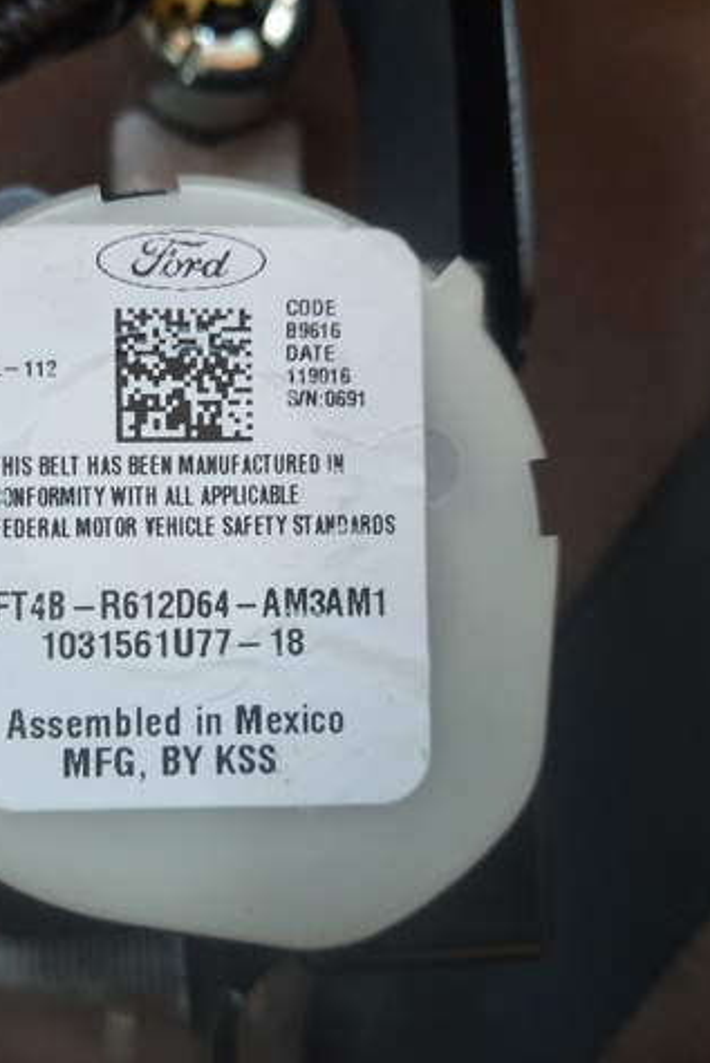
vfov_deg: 54.4
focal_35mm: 35
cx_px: 164
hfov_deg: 36.8
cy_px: 528
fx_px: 1035
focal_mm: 4.6
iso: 400
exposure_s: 1/25
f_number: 2
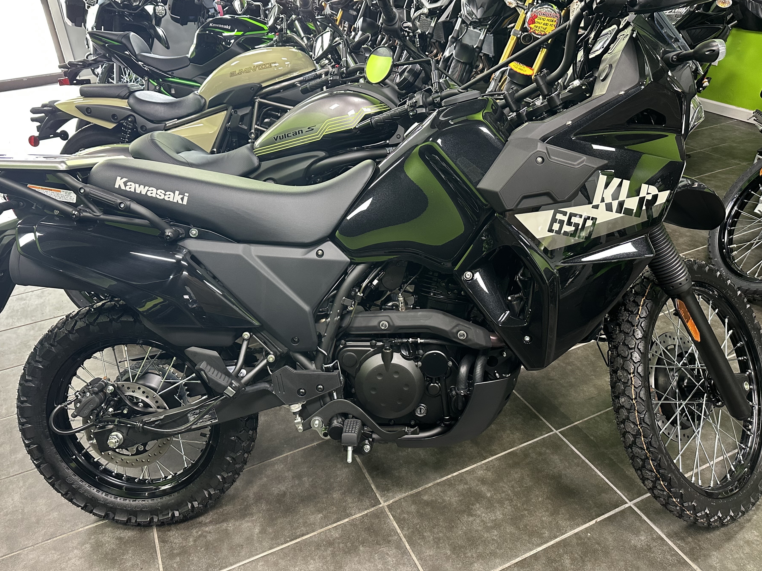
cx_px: 365
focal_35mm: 27
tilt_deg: -29.4
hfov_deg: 65.3
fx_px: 594
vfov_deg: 51.3
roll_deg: +3.8
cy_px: 269
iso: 400
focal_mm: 6.86
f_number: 1.78
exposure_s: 1/60
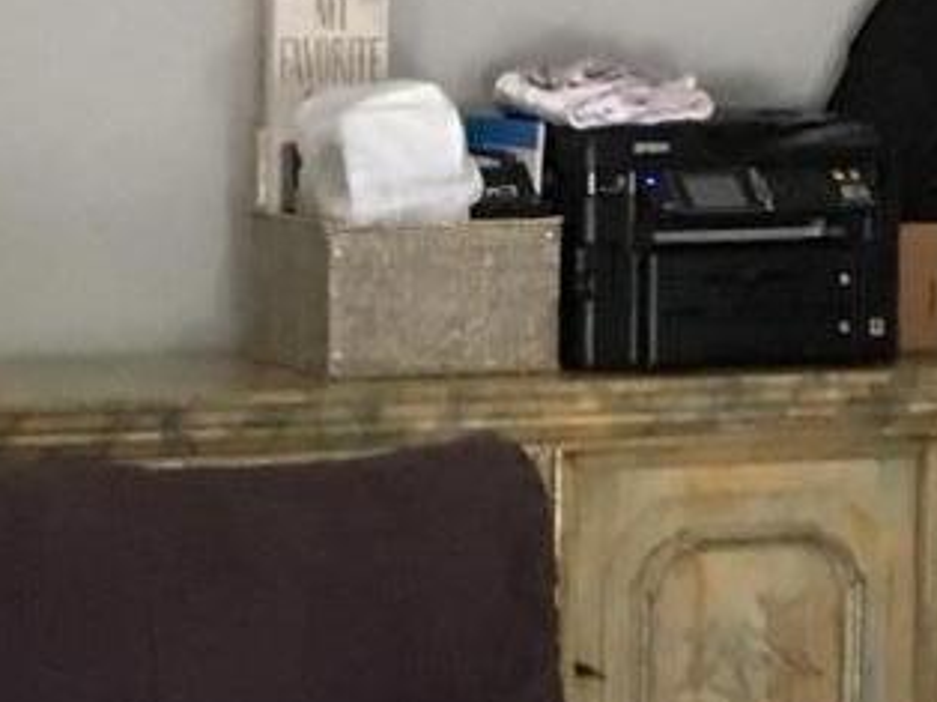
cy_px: 597
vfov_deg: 8.0
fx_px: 5004
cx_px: 110
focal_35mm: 185
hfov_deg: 10.6
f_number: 2.2
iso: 125
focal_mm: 4.15
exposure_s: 1/30
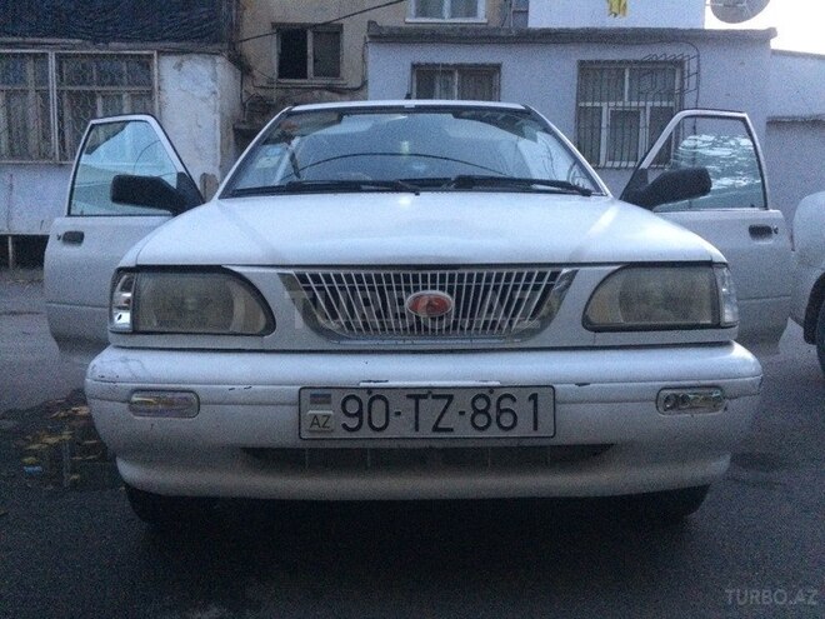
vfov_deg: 48.2
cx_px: 412
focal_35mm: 29
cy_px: 310
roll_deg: -0.2
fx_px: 691
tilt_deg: -7.3
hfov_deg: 61.7
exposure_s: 1/17
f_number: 2.2
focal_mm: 4.15
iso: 640
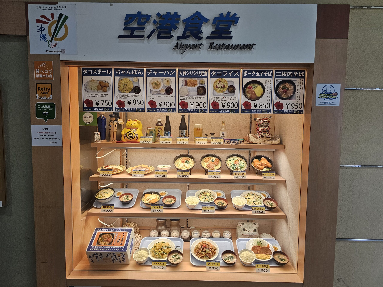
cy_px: 144
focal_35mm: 23
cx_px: 192
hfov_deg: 73.9
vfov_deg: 58.9
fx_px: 254
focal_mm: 6.3
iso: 160
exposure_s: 1/180
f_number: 1.7
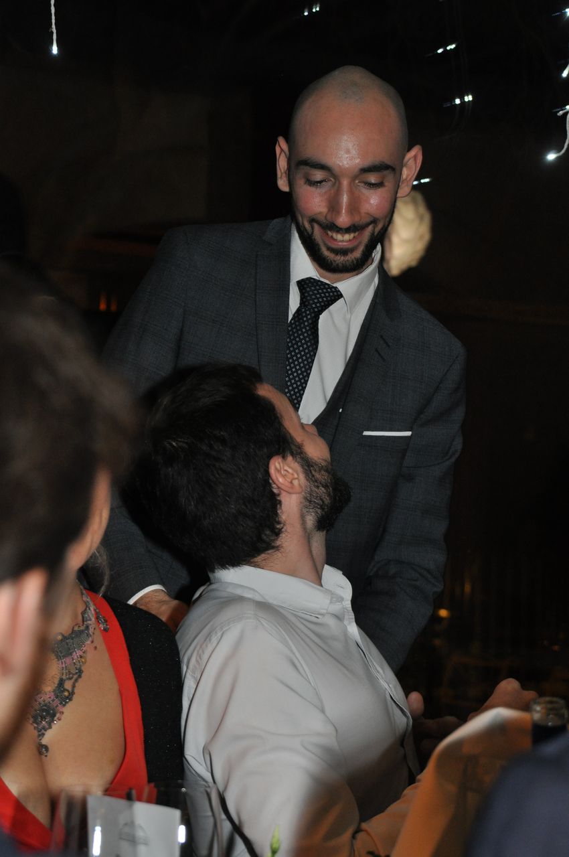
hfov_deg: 12.6
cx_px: 284
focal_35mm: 108
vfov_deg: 18.9
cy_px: 428
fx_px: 2567
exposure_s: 1/60
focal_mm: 72
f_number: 5.3
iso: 800
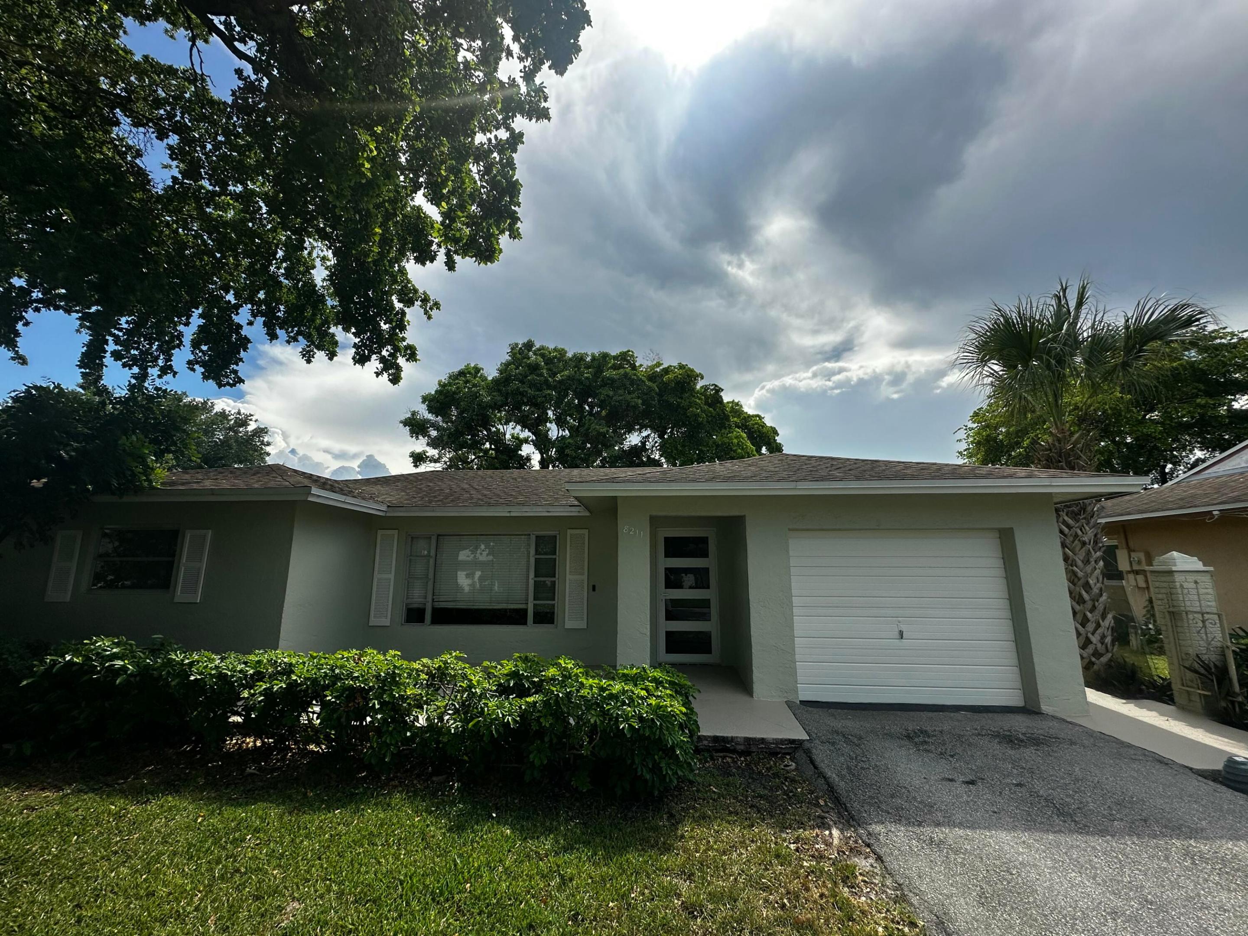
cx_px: 624
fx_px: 505
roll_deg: +0.3
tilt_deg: +11.9
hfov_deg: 102.1
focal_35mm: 14
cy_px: 468
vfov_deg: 85.7
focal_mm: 2.22
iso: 50
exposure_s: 1/2053
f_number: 2.2
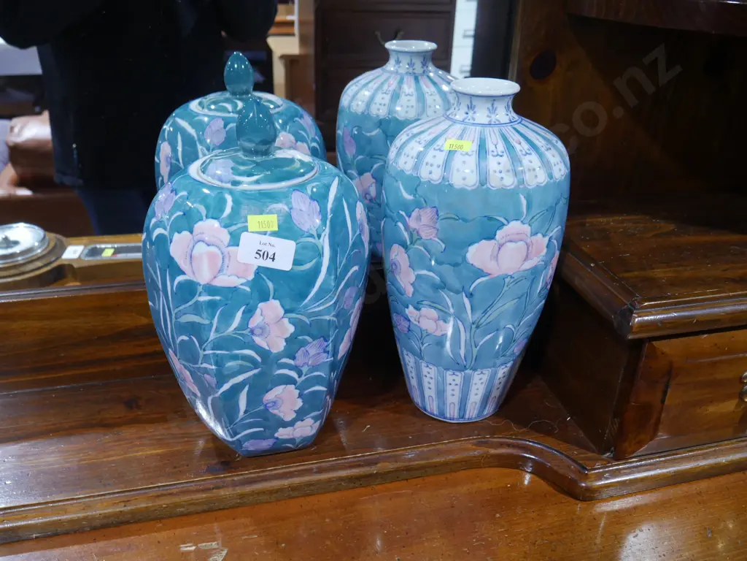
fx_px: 647
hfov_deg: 60.0
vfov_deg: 46.8
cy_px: 280
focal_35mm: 30
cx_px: 374
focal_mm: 15
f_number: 4.5
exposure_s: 1/60
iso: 1000
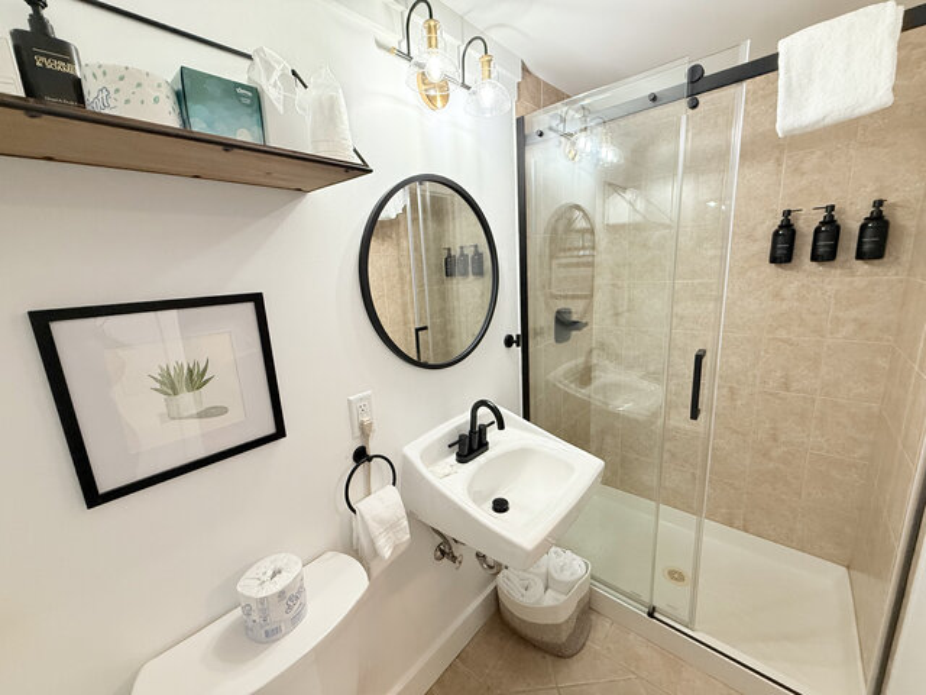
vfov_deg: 85.7
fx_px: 375
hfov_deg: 102.1
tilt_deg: -10.9
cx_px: 463
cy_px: 348
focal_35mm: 14
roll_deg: +3.3
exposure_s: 1/120
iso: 320
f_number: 2.2
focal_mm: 2.22
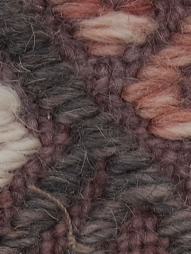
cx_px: 339
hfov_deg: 2.9
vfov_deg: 3.7
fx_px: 3795
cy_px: 735
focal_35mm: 516
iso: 160
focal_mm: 55
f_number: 11
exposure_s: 1/160
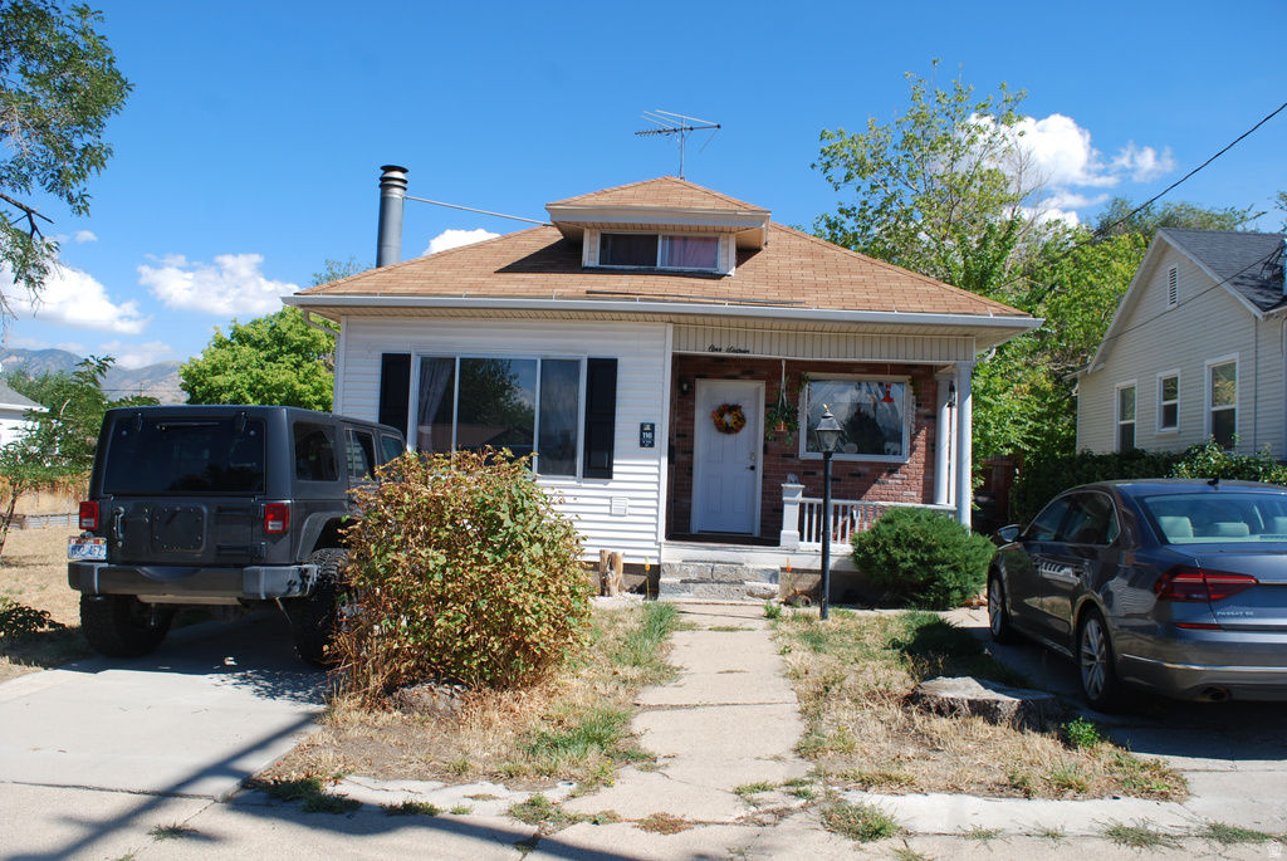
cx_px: 644
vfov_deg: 48.0
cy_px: 430
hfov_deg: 67.3
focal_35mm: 27
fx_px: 966
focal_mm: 18
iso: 100
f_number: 7.1
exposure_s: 1/200
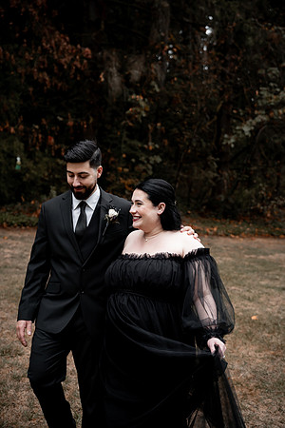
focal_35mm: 39
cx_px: 142
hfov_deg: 34.2
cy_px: 214
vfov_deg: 49.6
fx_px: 463
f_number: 2.8
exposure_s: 1/1600
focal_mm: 39
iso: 400
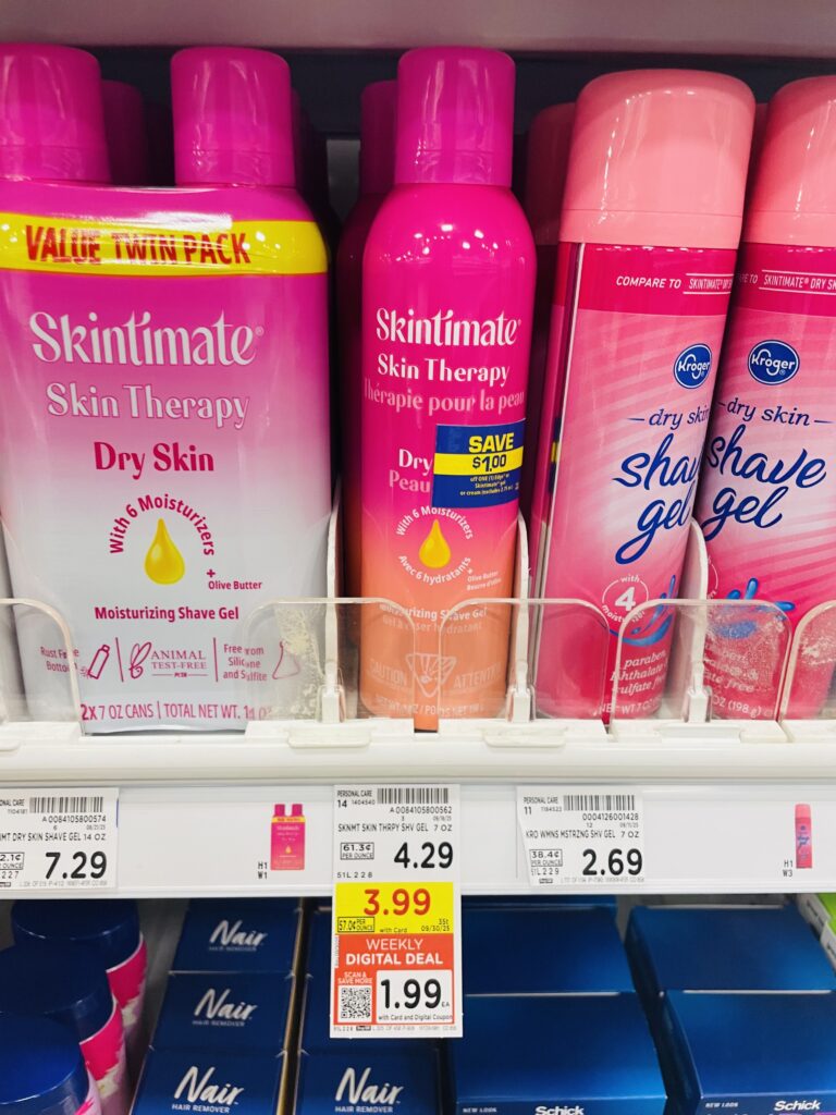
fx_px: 837
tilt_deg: -22.6
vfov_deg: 67.3
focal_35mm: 26
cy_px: 558
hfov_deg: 53.1
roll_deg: -1.1
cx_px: 418
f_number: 1.6
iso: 80
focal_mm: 4.2
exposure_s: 1/60
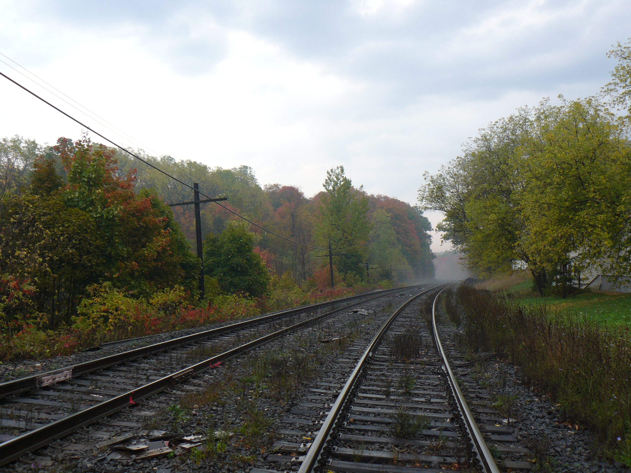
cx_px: 316
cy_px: 236
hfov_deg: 51.4
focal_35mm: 36
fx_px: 656
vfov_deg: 39.7
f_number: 4
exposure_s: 1/125
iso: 100
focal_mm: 6
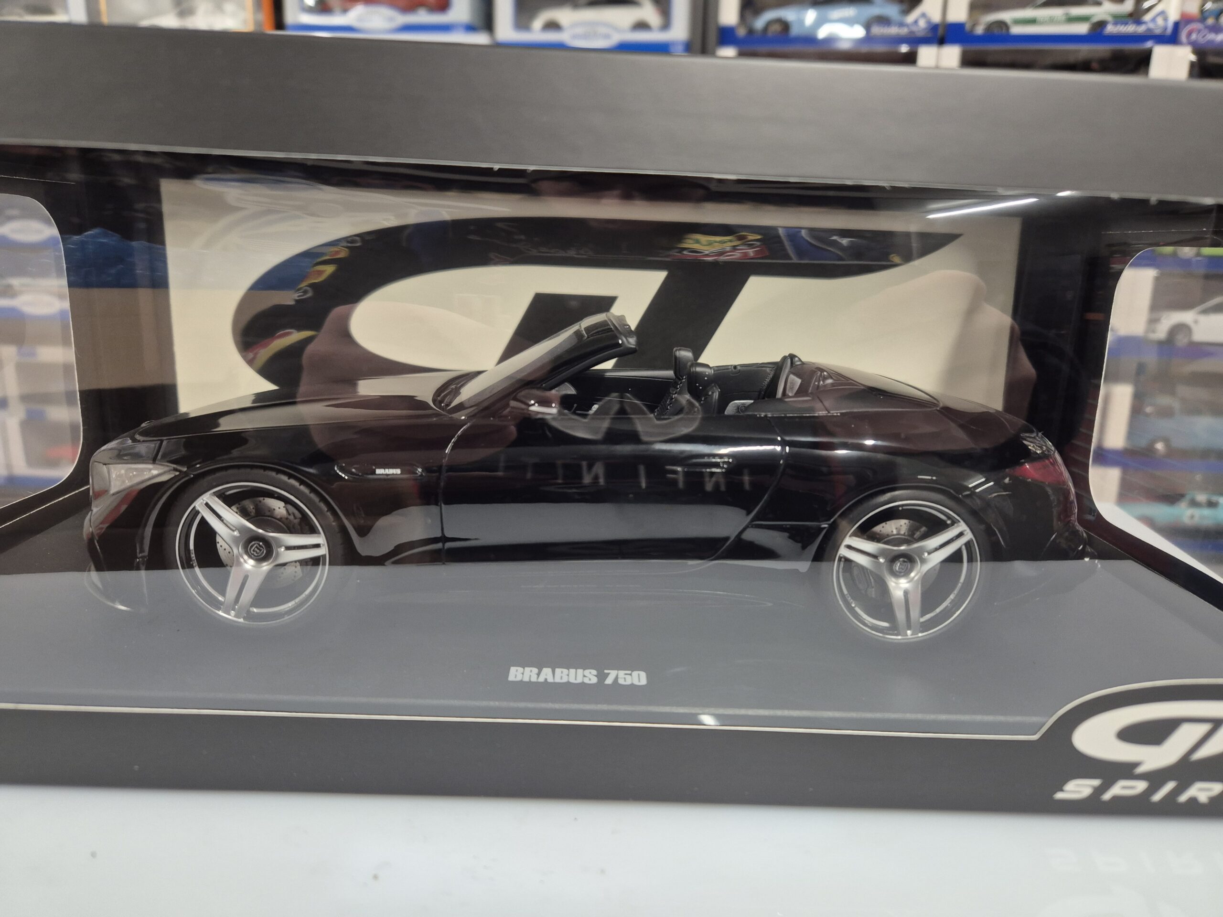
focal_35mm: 23
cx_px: 612
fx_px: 813
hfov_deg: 73.9
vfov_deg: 58.9
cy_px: 458
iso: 250
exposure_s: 1/100
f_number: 1.8
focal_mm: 5.4
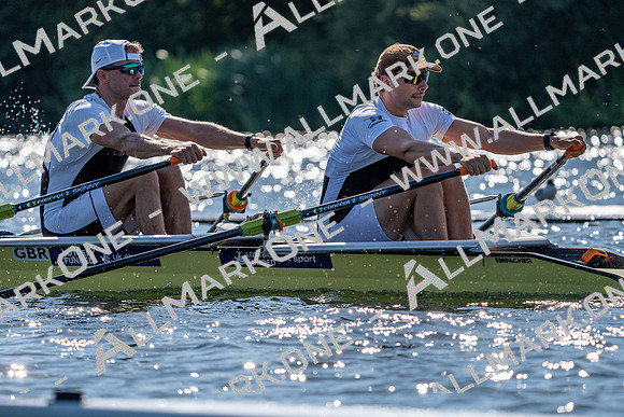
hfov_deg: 6.9
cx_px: 312
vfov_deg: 4.6
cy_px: 208
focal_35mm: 300
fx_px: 5201
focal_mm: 300
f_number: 5.6
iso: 160
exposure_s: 1/1600
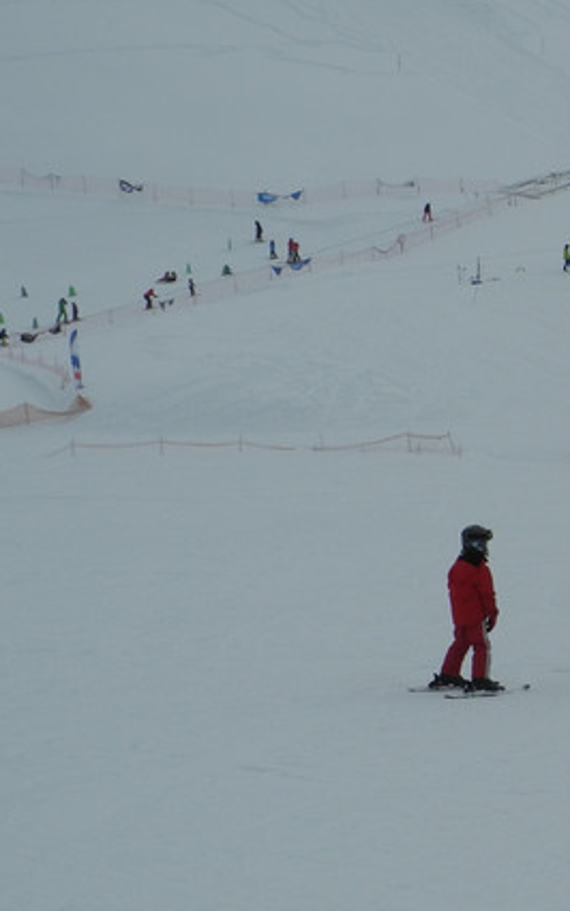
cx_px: 930
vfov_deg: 14.9
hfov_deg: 9.1
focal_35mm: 140
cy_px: 574
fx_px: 3476
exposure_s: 1/1000
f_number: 5
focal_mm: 13
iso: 100
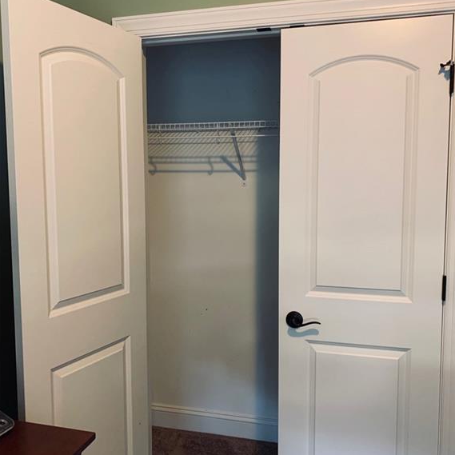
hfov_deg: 52.5
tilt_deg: -3.2
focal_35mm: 31
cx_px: 226
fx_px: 461
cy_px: 227
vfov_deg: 52.5
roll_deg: +0.0
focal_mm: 4.25
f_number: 1.8
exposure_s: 1/40
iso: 250
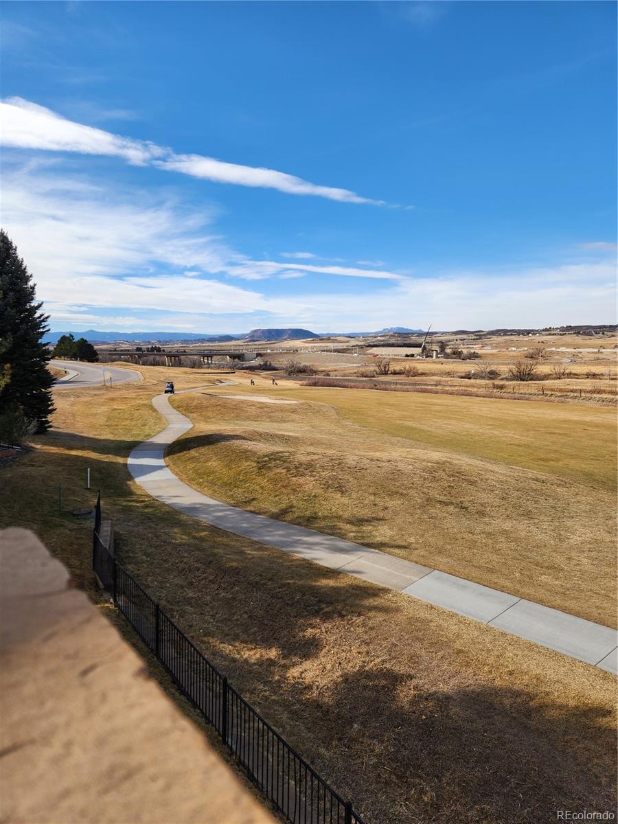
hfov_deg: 58.9
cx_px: 309
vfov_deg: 73.9
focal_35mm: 23
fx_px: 547
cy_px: 412
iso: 20
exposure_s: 1/1328
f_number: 1.8
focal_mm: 5.4
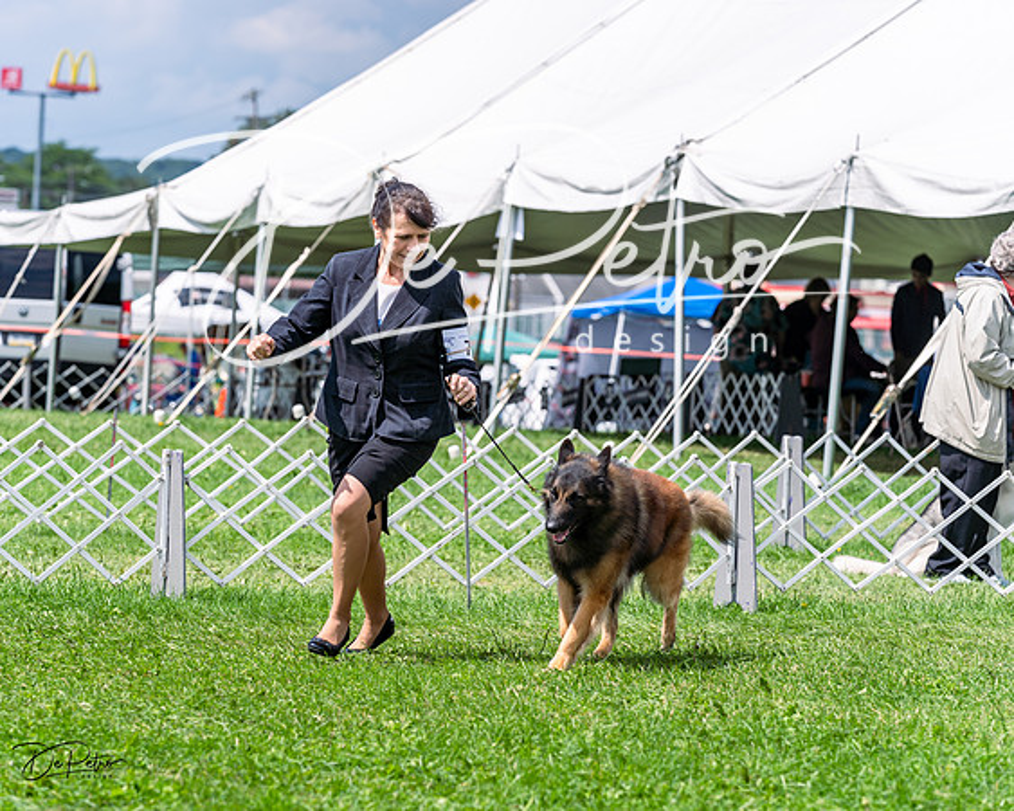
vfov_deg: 9.9
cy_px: 406
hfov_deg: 12.4
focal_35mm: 155
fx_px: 4662
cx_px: 507
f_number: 5
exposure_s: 1/1000
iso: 100
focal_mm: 138
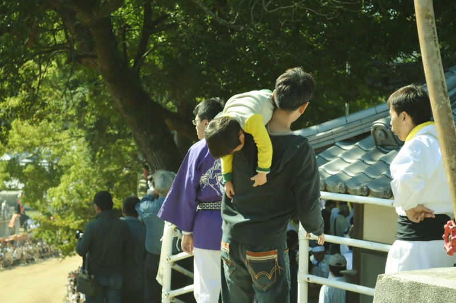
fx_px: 1044
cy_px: 152
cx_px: 228
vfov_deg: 16.5
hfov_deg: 24.6
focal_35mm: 82
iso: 400
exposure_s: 1/1000
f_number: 6.3
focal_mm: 55
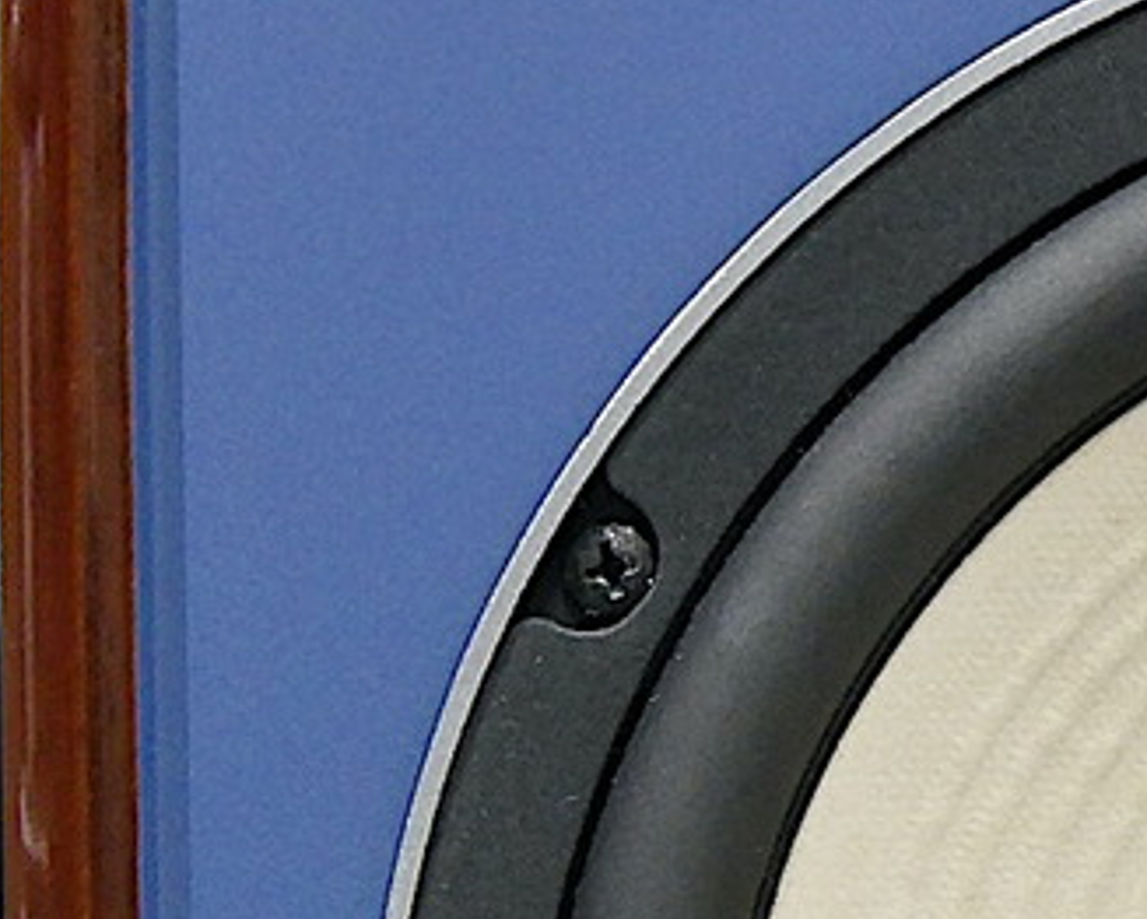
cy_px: 1158
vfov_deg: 6.0
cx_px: 1677
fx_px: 8763
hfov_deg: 7.4
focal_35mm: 258
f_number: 7.1
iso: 400
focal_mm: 16.1
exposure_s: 1/4
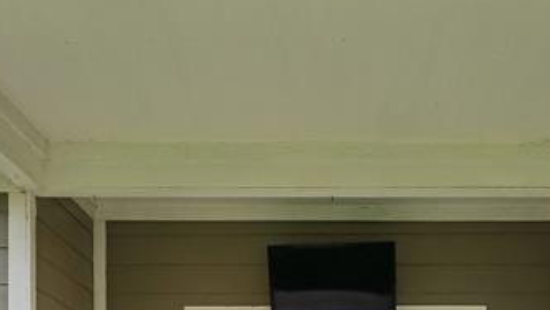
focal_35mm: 67
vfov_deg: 16.5
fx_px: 972
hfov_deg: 31.5
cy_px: 470
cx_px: 332
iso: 400
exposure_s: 1/250
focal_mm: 20.5
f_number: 8
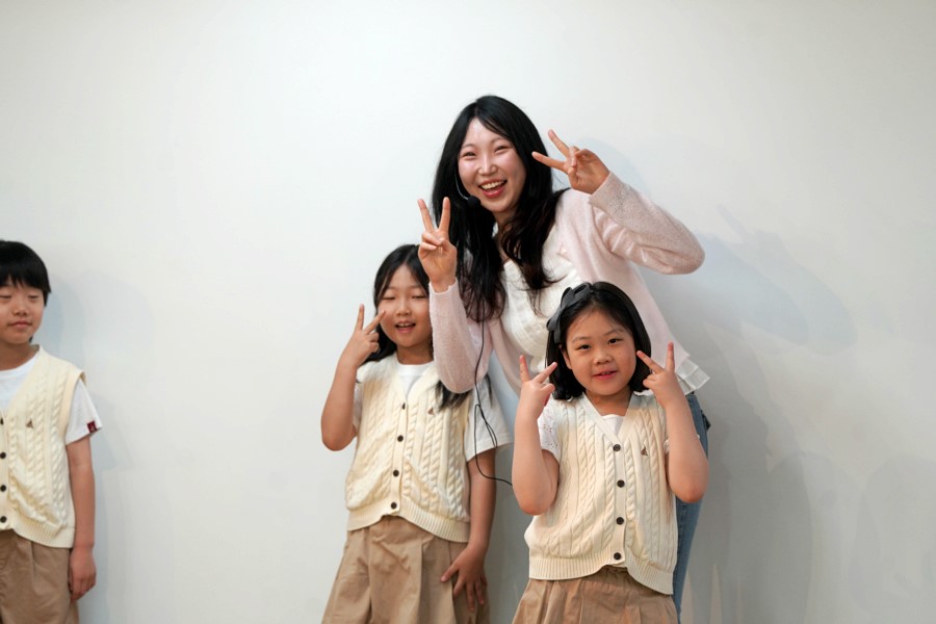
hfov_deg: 10.3
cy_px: 312
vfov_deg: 6.9
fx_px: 5200
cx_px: 468
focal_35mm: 200
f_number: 4
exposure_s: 1/250
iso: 800
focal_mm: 200
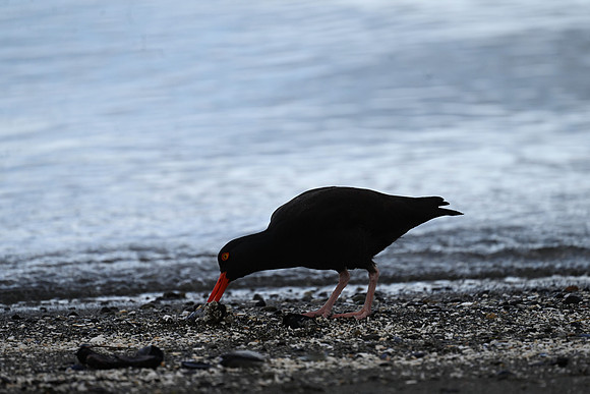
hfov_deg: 2.6
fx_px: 13114
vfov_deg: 1.7
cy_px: 197
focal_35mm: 800
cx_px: 295
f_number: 6.3
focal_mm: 800
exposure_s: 1/800
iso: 360
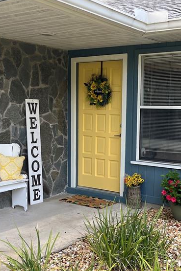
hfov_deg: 26.9
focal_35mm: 50
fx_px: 377
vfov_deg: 39.6
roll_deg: -1.2
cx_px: 111
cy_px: 152
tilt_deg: -7.5
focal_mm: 5.1
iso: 50
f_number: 1.6
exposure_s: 1/483
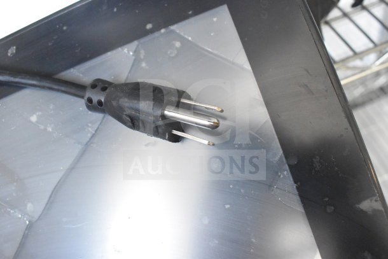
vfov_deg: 43.6
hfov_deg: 61.9
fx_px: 323
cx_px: 194
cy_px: 130
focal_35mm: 30
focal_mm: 20
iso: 6400
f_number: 6.3
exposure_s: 1/160
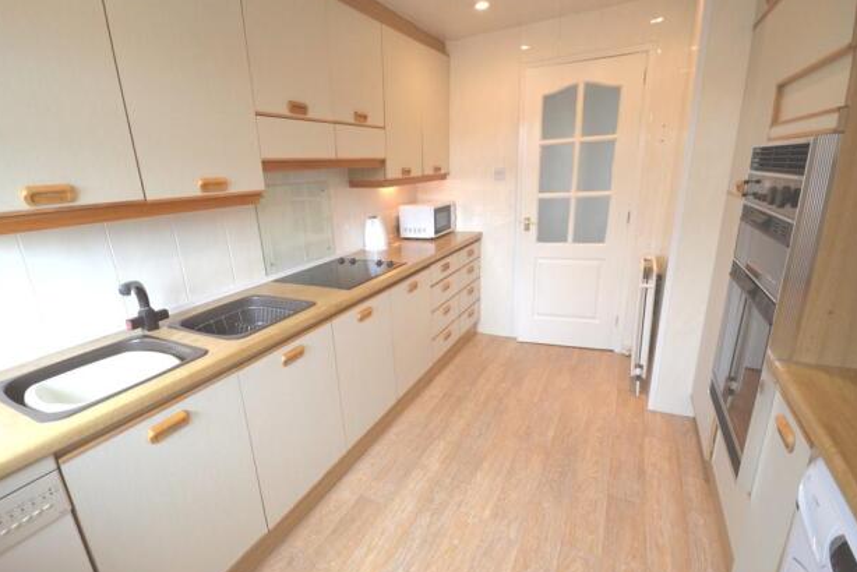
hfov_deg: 96.6
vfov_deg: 73.8
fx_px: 381
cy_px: 293
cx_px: 405
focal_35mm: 16
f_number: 4
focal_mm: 10
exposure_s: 1/80
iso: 400
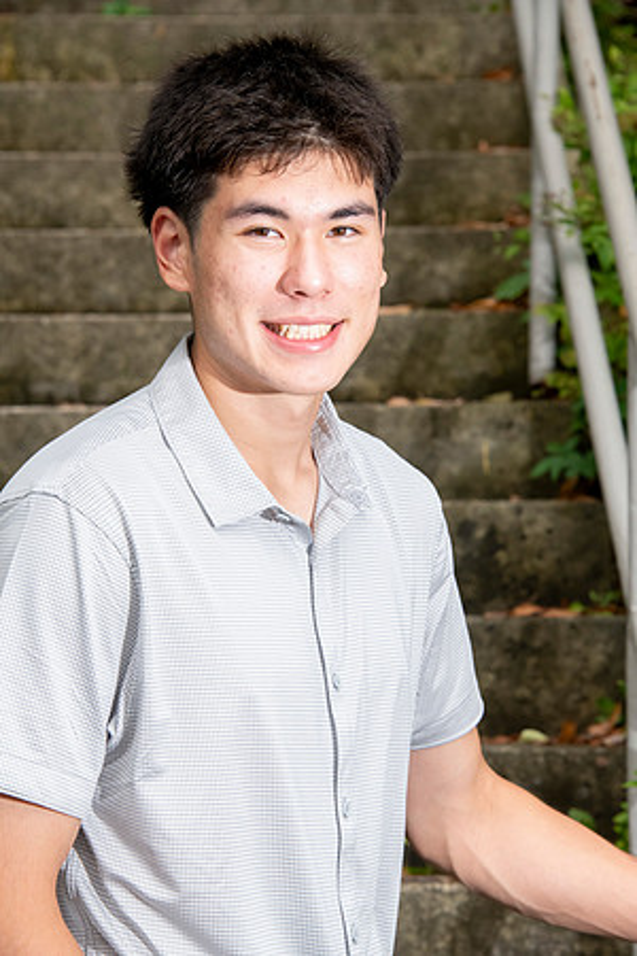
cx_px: 318
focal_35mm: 145
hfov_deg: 9.5
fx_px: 3848
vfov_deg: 14.2
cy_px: 478
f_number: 10
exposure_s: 1/160
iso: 2000
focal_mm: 145
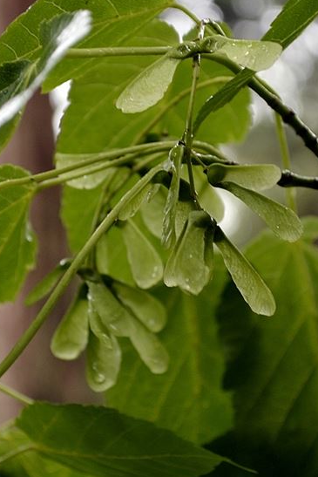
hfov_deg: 14.2
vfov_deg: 21.1
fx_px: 1279
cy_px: 203
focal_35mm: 97
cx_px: 173
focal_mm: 55
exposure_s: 1/50
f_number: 5.6
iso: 400
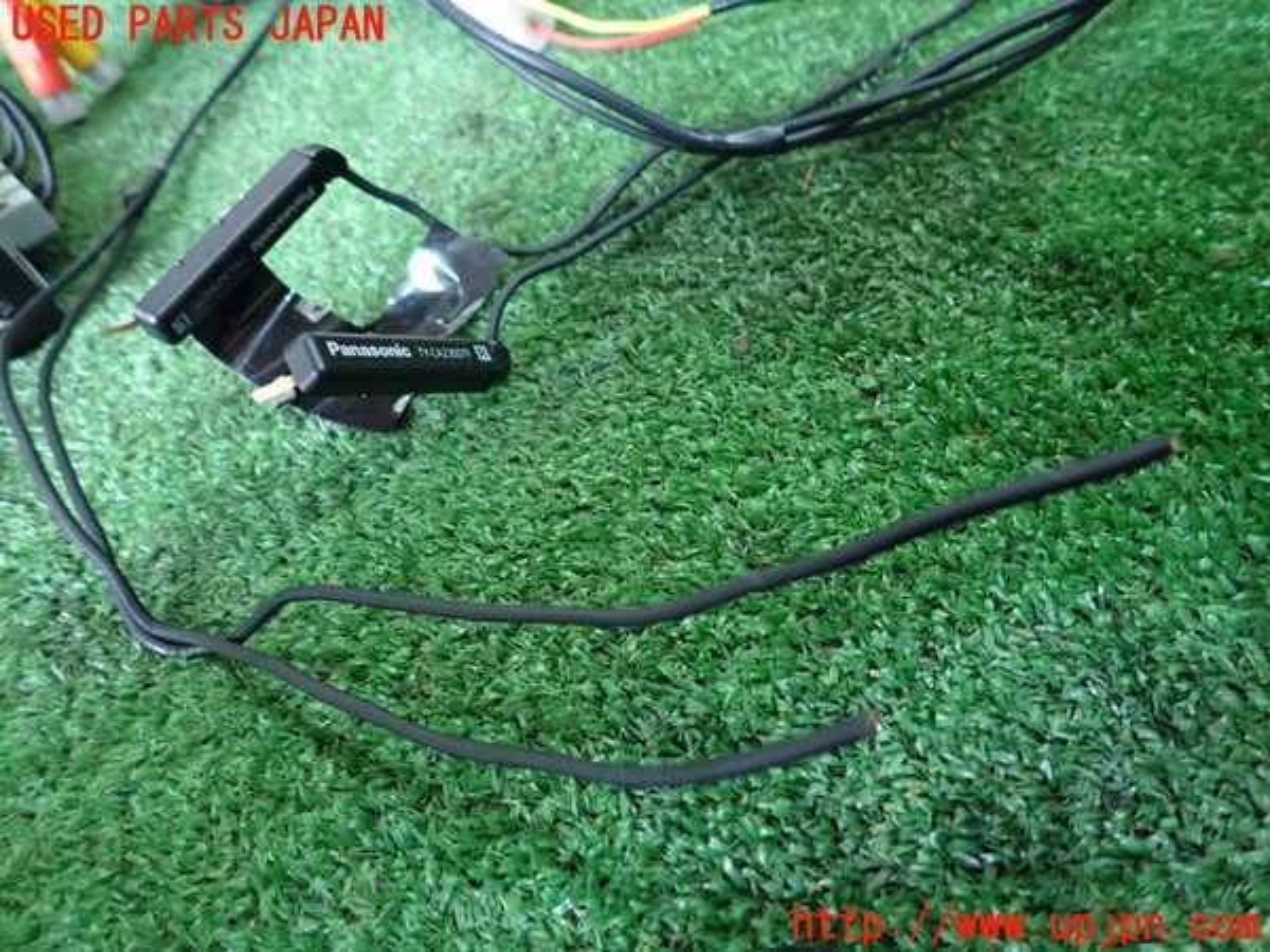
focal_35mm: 25
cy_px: 476
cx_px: 635
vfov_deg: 54.9
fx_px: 917
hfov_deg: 69.4
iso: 640
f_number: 2
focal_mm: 4.5
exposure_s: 1/30
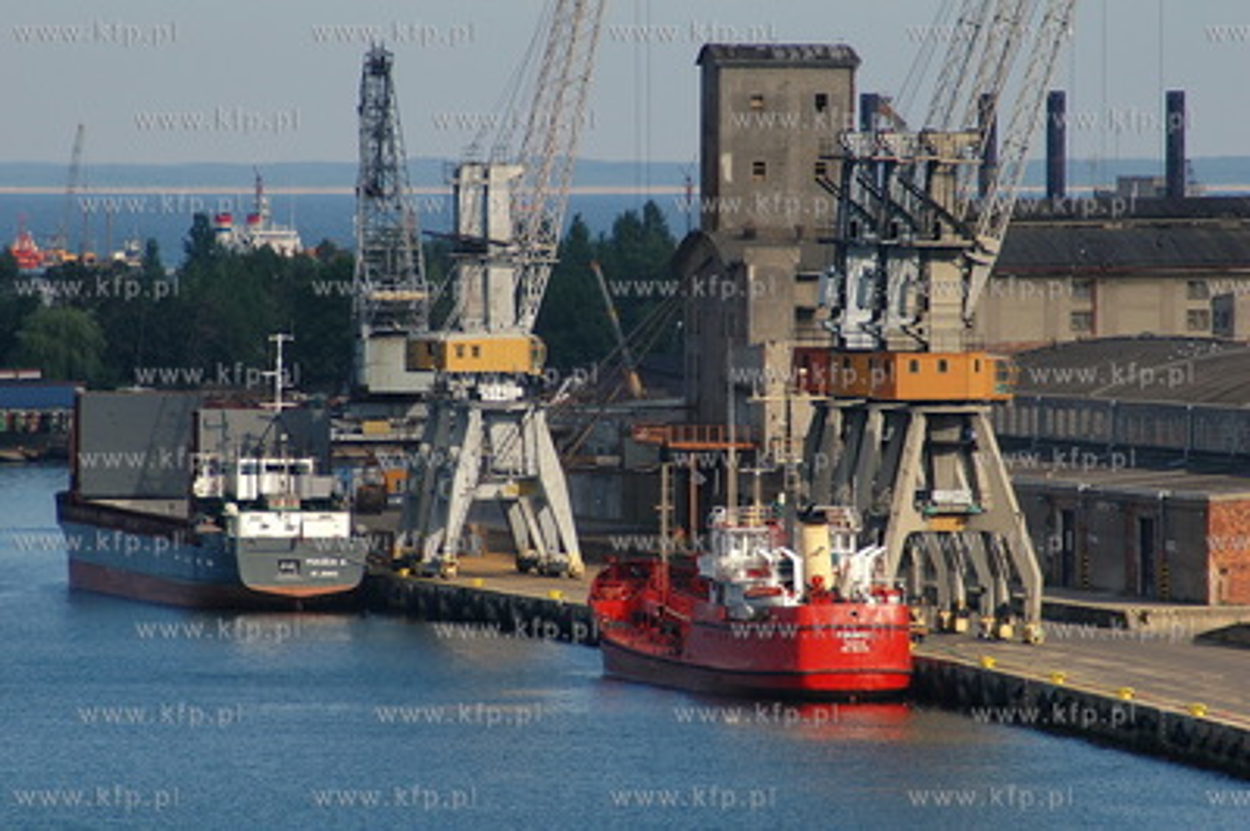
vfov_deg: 3.0
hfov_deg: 4.6
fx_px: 15612
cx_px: 625
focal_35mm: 450
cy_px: 416
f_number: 8
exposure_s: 1/500
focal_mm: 300
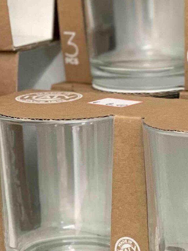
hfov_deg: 9.5
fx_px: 1101
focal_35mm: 152
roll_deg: +0.3
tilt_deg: -9.2
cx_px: 274
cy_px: 84
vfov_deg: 13.0
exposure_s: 1/60
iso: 250
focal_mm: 6
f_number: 2.4
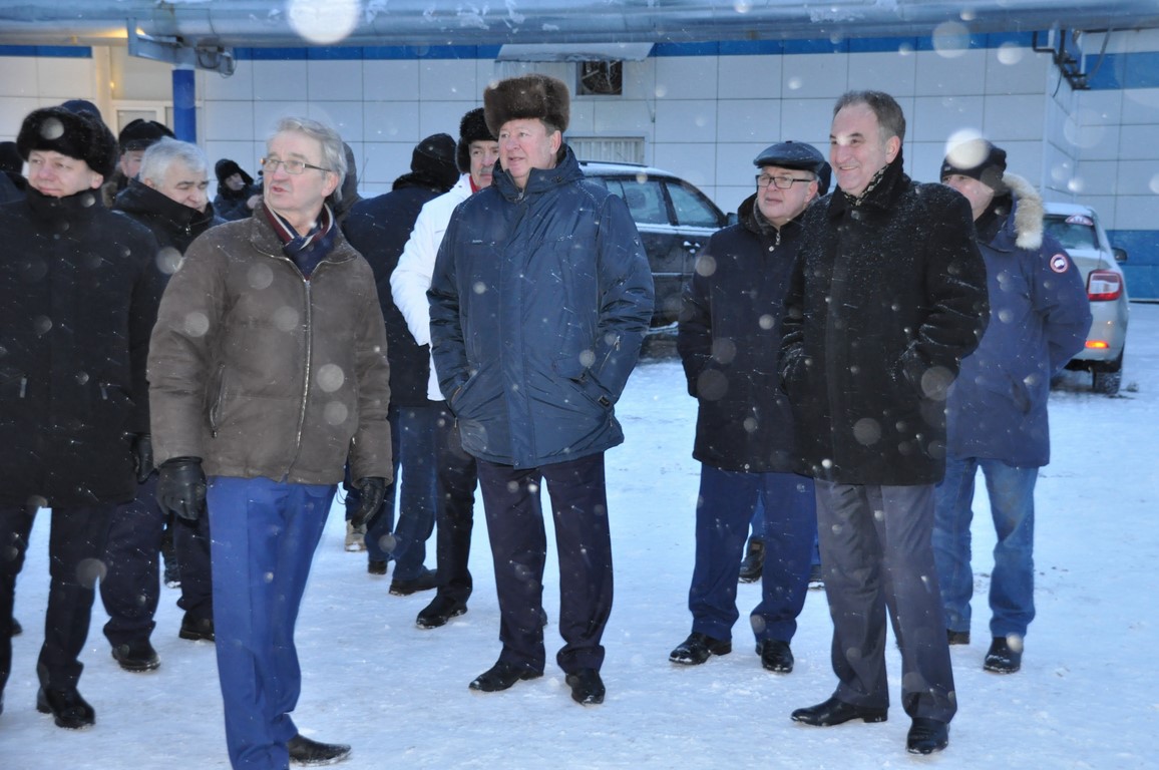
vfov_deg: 28.0
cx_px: 580
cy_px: 385
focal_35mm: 48
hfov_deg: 41.2
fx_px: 1544
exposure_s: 1/60
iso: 1000
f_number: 4.2
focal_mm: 32
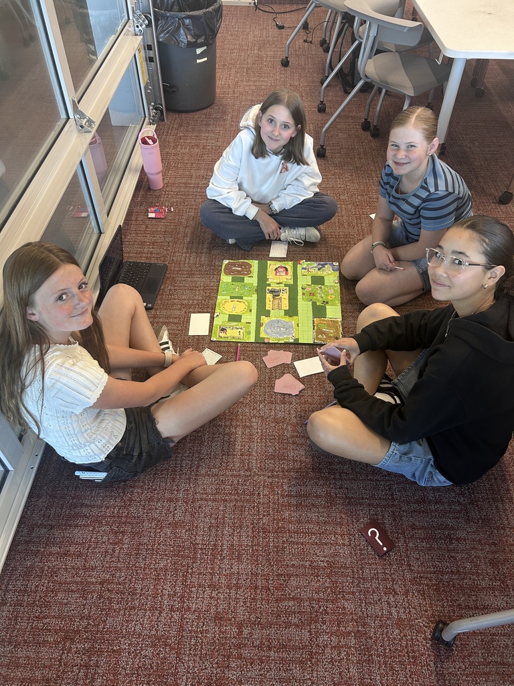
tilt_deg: -46.5
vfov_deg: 67.3
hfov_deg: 53.1
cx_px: 257
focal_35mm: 26
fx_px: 515
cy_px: 343
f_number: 1.5
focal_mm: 5.7
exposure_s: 1/60
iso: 100
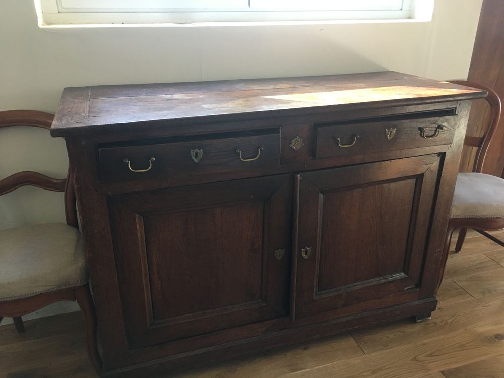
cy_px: 189
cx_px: 252
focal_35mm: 29
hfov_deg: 61.7
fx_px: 422
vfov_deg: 48.2
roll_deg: +0.6
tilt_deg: -24.1
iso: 160
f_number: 2.2
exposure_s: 1/33
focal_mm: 4.15
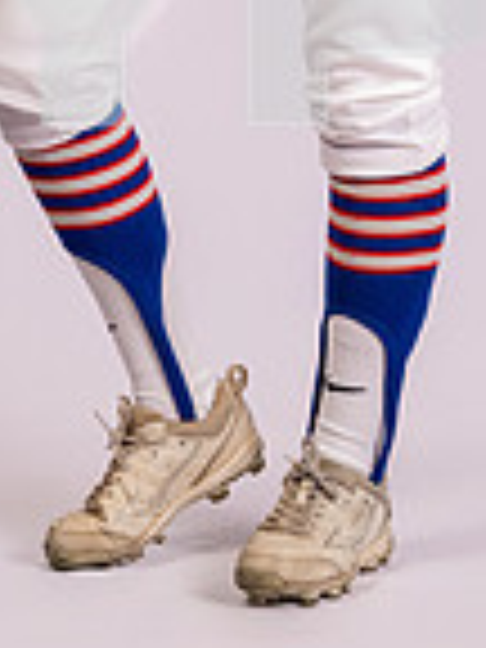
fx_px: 3089
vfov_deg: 11.5
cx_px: 202
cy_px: -324
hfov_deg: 9.0
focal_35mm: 165
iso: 320
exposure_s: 1/250
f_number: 11
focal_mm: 55
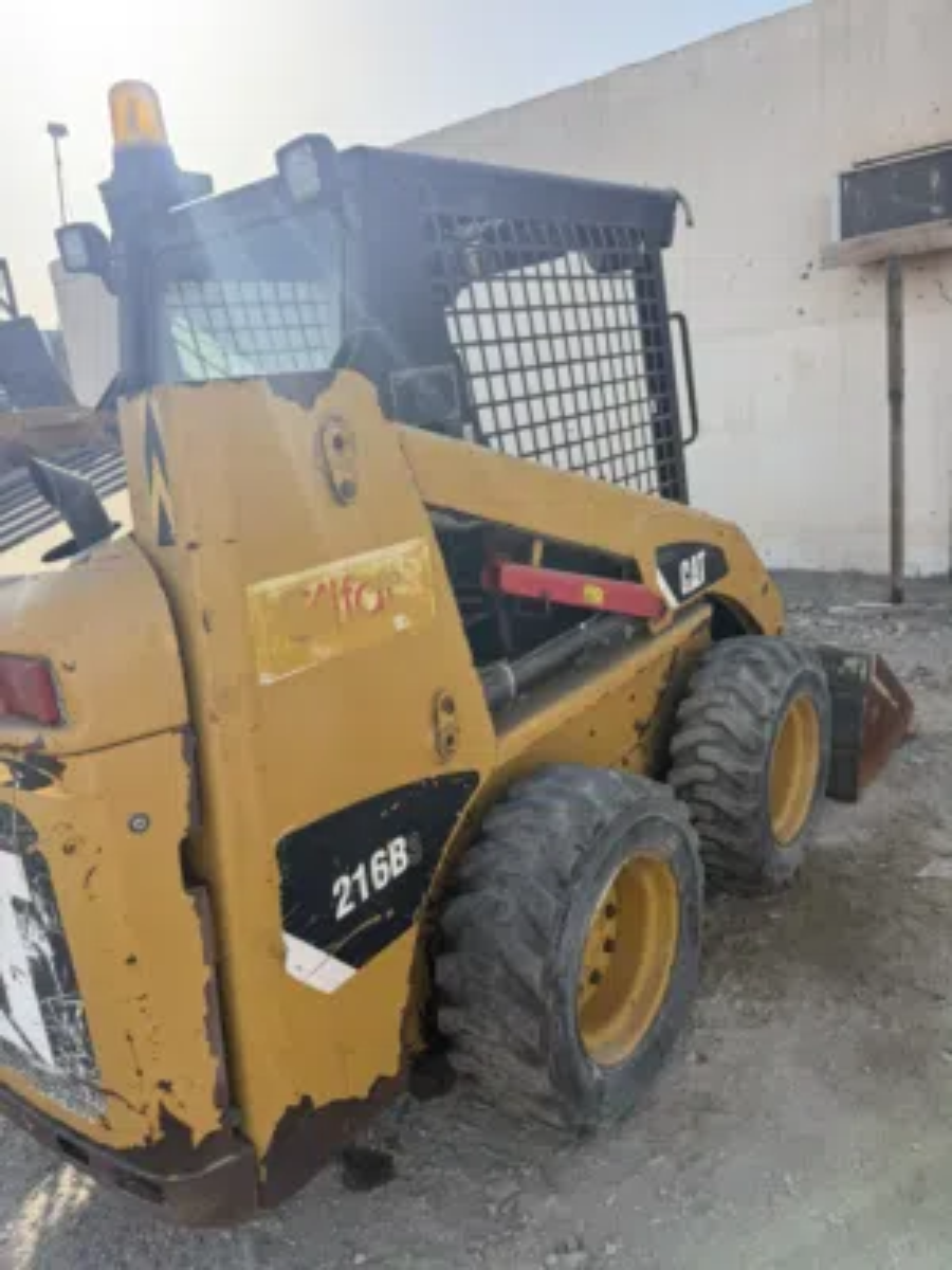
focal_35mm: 24
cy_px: 635
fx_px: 880
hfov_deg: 56.8
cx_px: 476
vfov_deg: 71.6
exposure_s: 1/1653
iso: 80
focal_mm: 6.76
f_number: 1.78
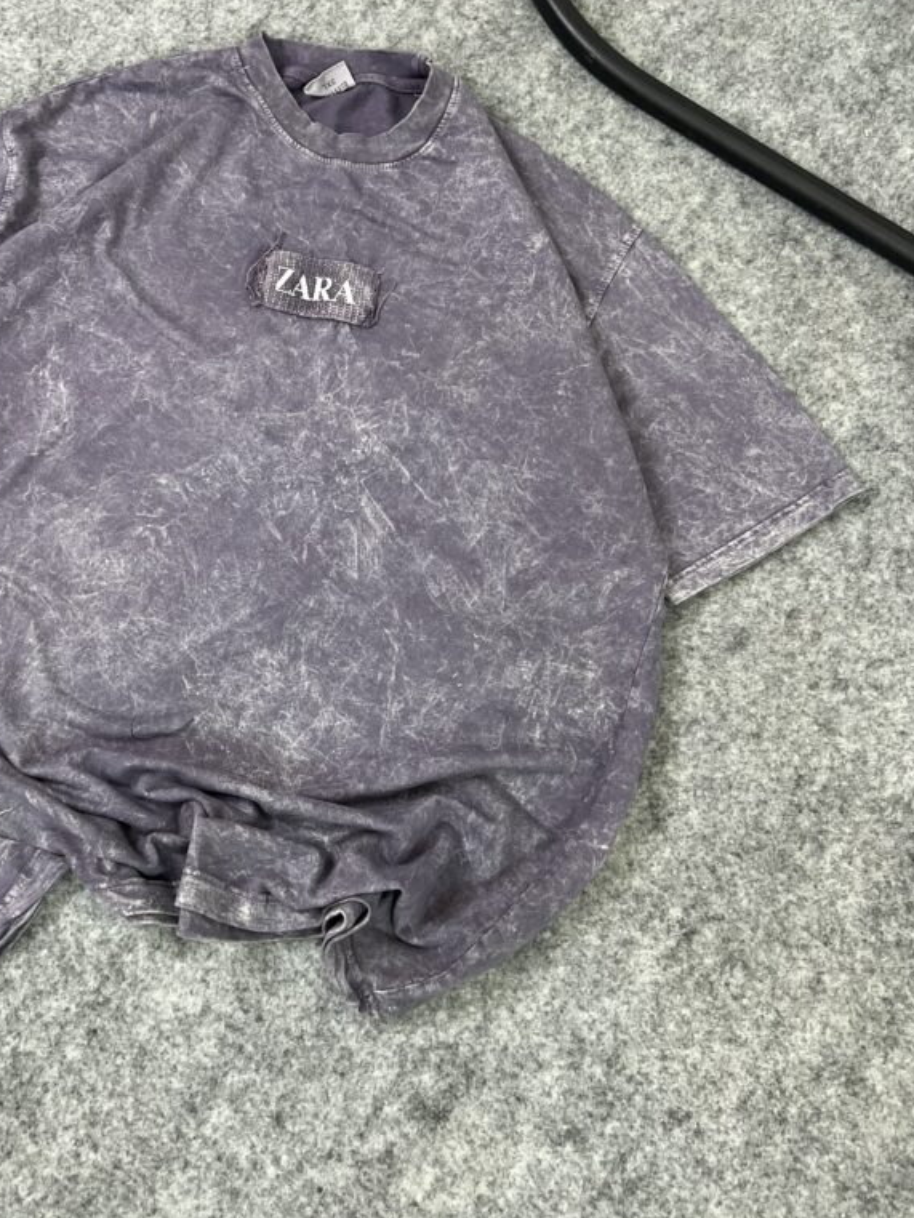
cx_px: 309
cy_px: 520
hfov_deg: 40.2
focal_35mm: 35
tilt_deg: -76.6
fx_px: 1232
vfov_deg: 52.4
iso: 100
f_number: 1.5
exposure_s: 1/100
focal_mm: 5.7
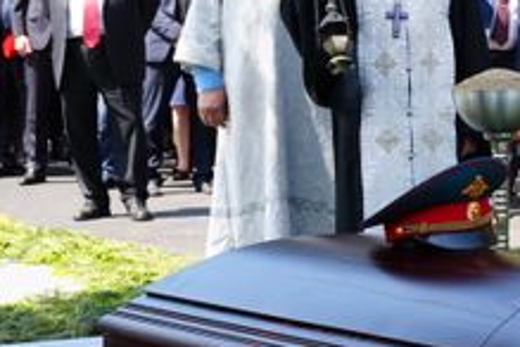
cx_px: 671
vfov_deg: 11.6
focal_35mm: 118
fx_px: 1704
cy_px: 183
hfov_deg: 16.4
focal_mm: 37
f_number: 5
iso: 1000
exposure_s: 1/1000
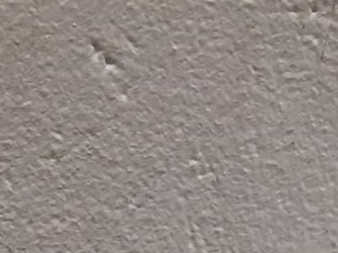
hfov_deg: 12.7
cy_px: 739
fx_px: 1524
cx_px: 148
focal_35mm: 156
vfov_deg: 8.2
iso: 200
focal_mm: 3.93
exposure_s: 1/50
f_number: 1.7
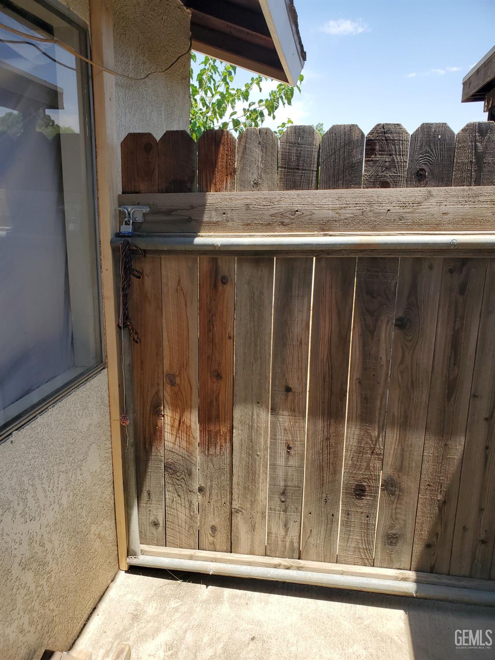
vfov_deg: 67.3
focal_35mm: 26
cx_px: 248
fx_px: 496
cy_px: 330
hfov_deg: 53.1
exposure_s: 1/777
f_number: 2.4
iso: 50
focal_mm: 4.3
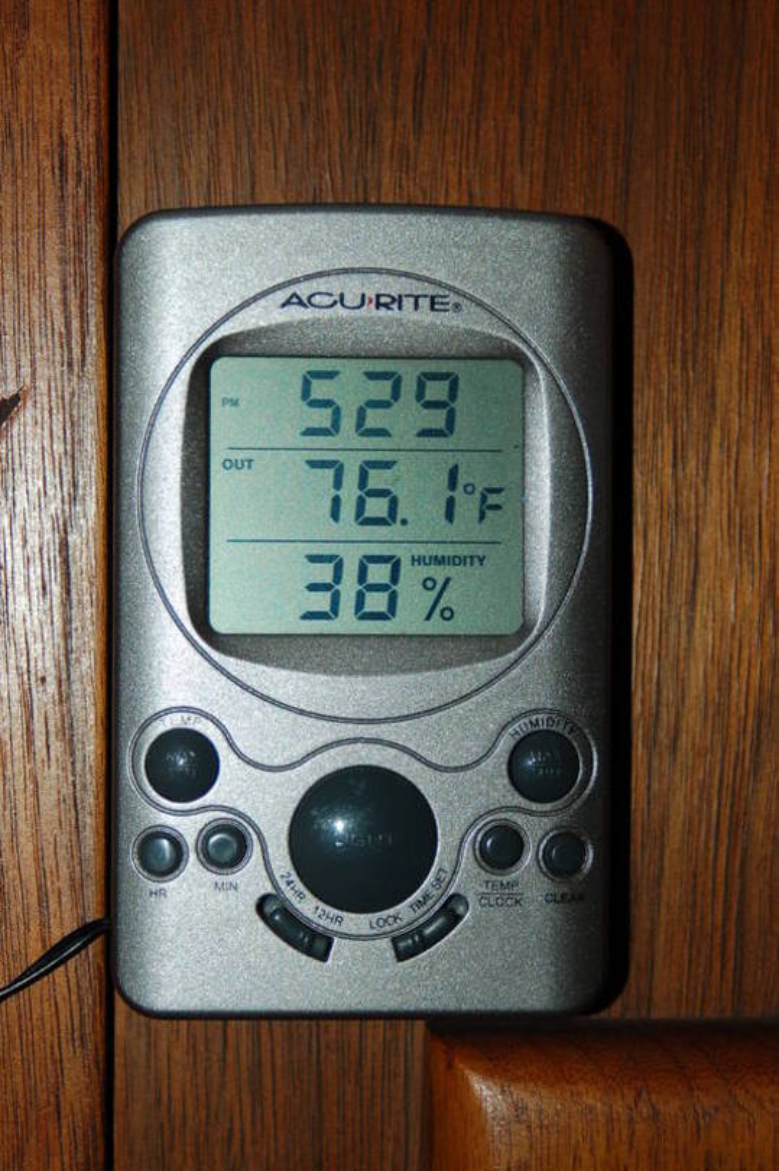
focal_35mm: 93
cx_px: 390
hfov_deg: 14.7
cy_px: 586
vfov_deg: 21.9
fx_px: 3022
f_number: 5.6
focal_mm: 62
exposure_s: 1/125
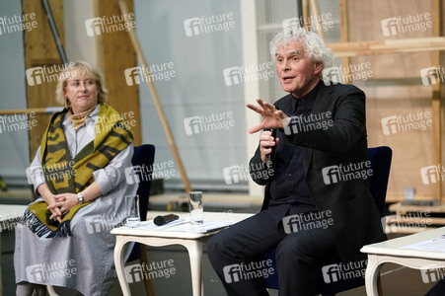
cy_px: 148
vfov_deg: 16.0
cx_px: 222
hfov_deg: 23.9
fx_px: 1050
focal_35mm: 85
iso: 1600
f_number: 2.8
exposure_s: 1/200
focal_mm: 85
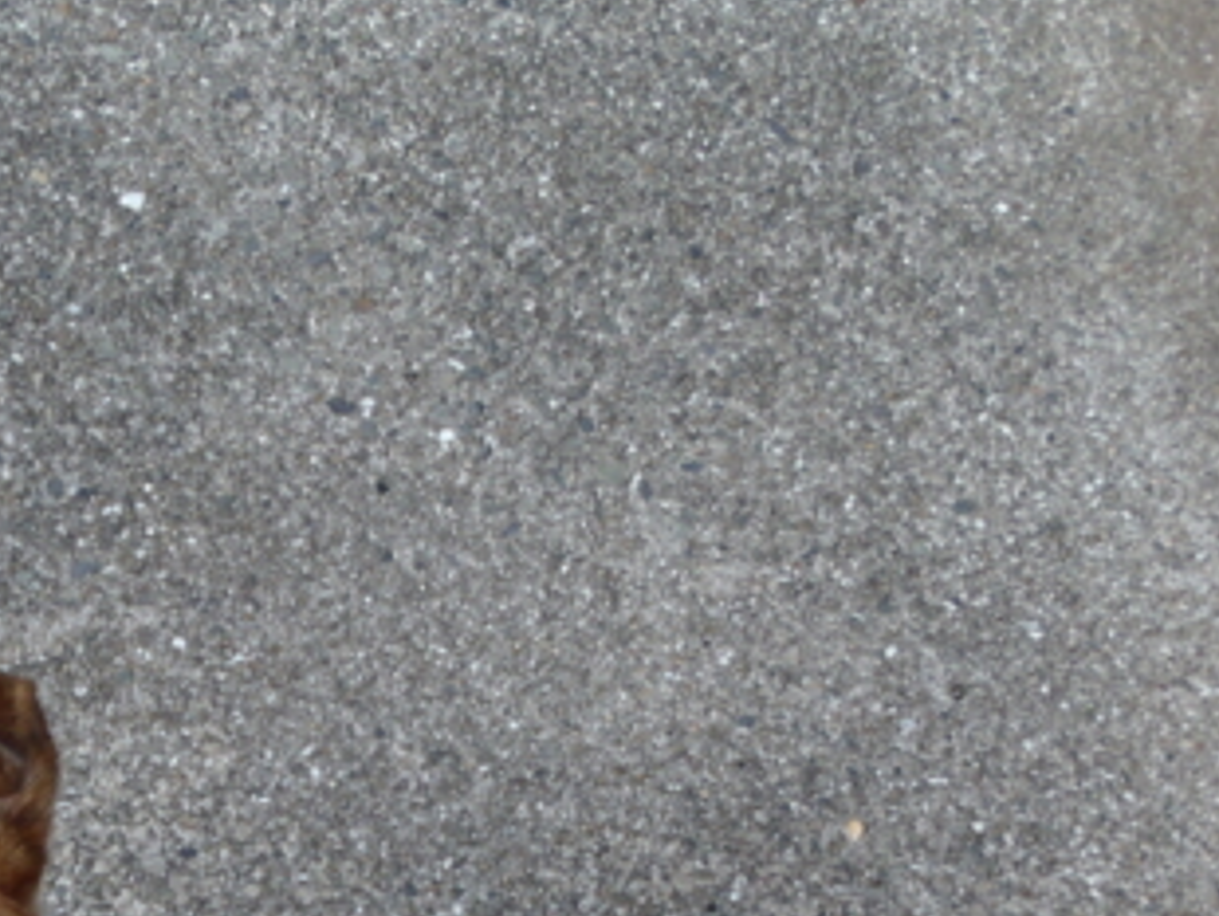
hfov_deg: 19.0
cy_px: 1085
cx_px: -204
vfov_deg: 14.6
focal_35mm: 98
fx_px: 3454
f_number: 4.6
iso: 80
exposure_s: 1/50
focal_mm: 6.83
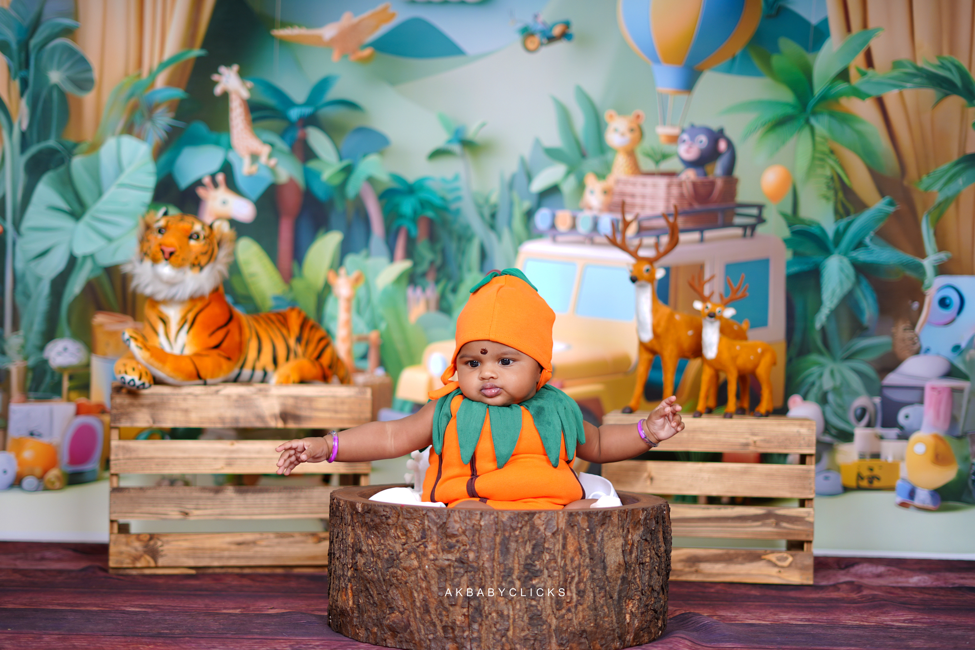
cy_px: 325
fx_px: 1354
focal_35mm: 50
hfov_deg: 39.6
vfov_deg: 27.0
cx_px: 488
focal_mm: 50
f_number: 1.8
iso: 64
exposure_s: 1/160
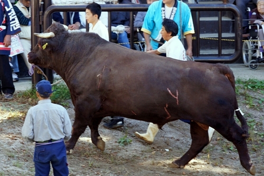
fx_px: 1979
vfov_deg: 5.1
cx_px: 132
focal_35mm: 270
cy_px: 88
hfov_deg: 7.6
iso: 800
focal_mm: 180
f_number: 5.6
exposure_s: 1/320
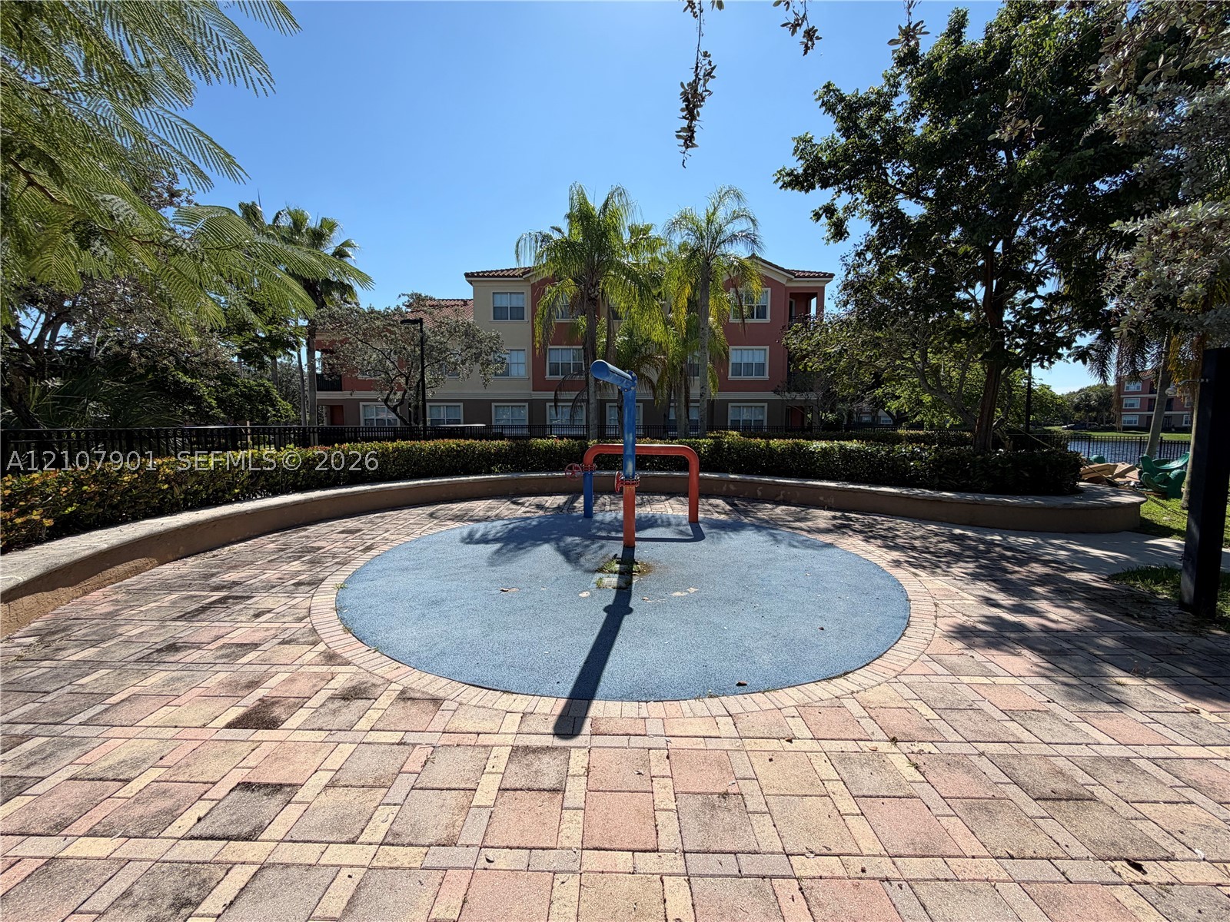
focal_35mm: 14
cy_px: 461
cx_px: 615
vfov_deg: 85.7
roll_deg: -0.2
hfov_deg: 102.1
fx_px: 497
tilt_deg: -5.4
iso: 20
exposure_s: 1/888
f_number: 2.2
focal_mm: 2.22
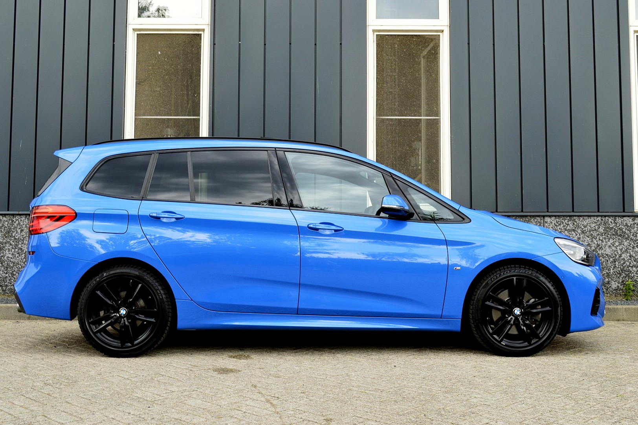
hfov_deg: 51.3
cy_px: 212
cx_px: 319
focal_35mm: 38
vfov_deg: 35.4
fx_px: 664
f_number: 8
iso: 400
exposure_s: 1/80
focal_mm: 25
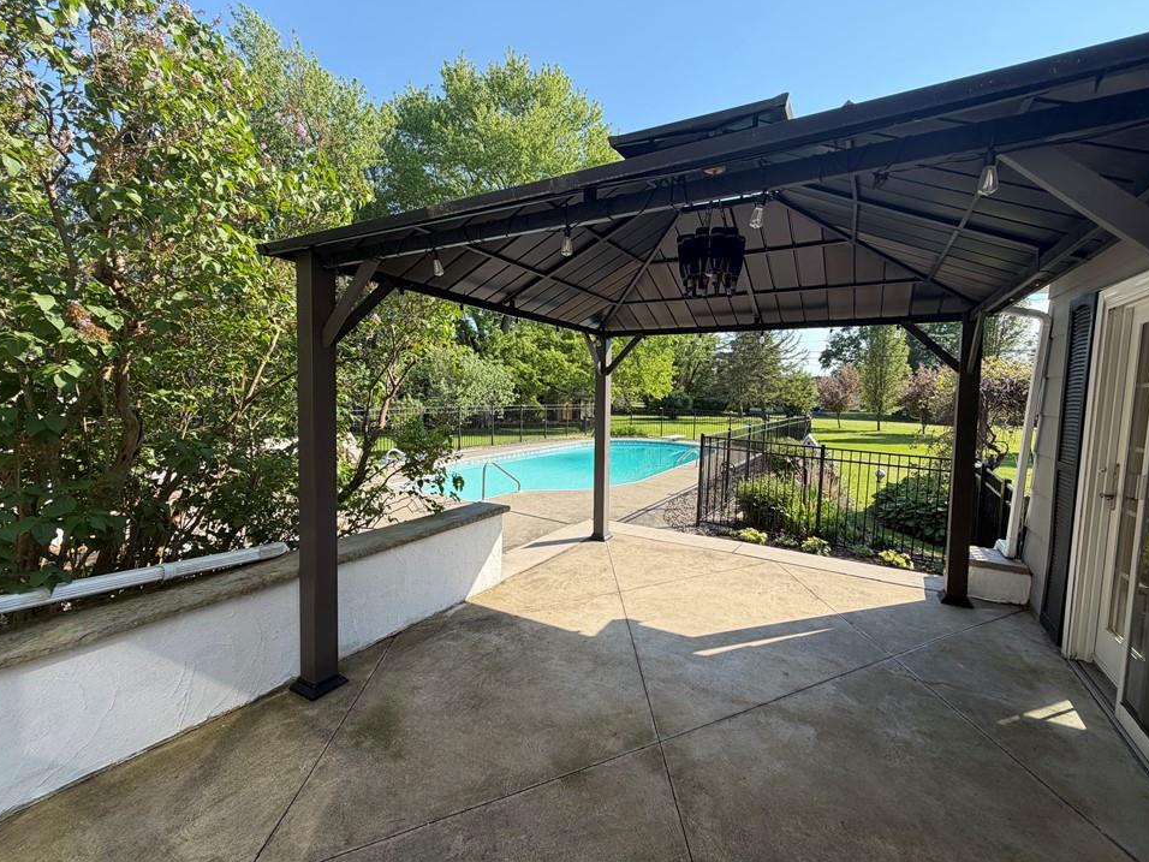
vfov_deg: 81.7
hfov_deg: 98.1
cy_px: 421
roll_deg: -1.6
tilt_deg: -4.0
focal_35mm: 15
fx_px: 498
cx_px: 597
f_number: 2.2
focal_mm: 2.22
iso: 40
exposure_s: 1/545
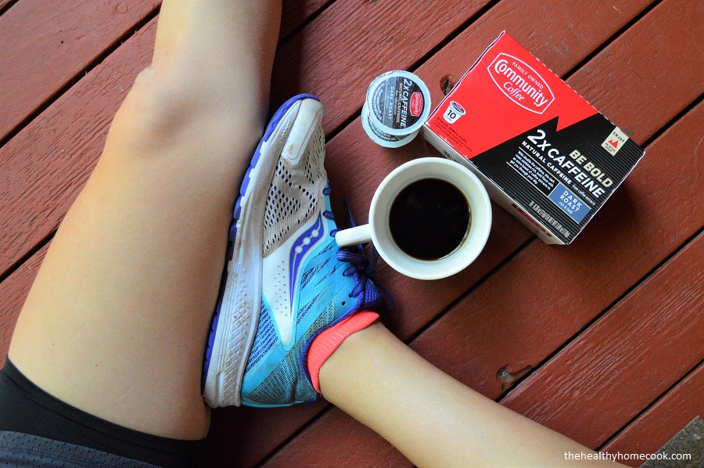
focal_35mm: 30
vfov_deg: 43.5
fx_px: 586
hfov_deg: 62.0
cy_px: 234
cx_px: 352
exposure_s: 1/500
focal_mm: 20
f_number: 3.8
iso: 3200
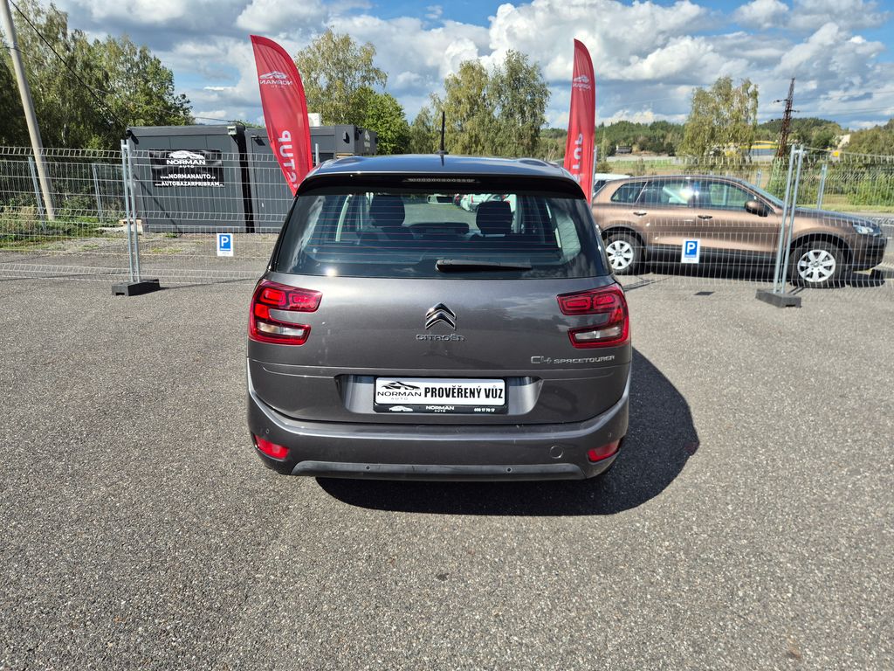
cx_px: 447
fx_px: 594
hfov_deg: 73.9
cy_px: 336
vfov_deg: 58.9
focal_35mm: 23
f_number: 1.8
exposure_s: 1/1644
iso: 25
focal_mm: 5.4
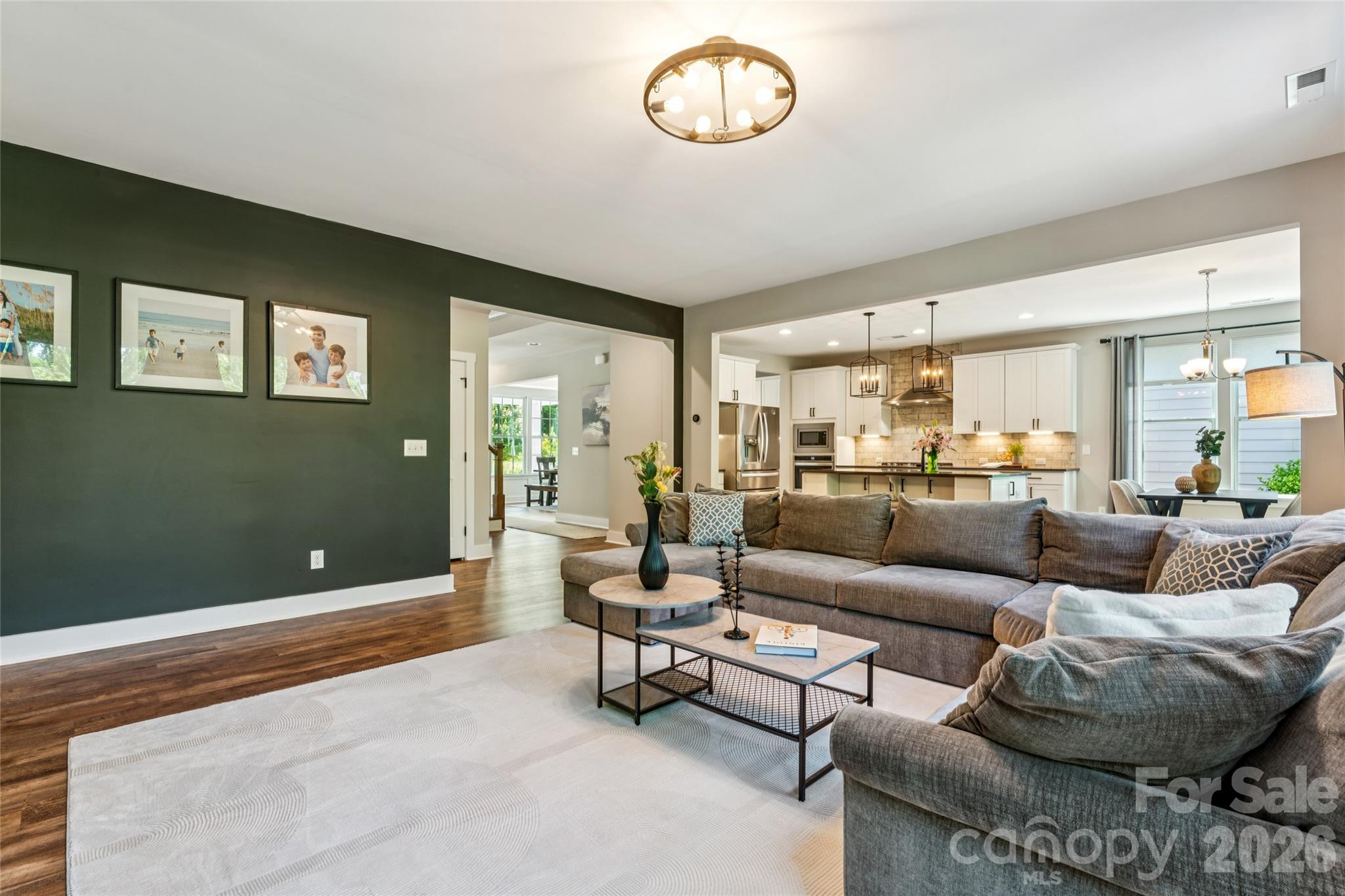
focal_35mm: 16
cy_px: 448
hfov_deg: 95.0
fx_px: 616
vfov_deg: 72.0
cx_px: 672
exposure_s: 1
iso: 100
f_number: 13
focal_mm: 16.5
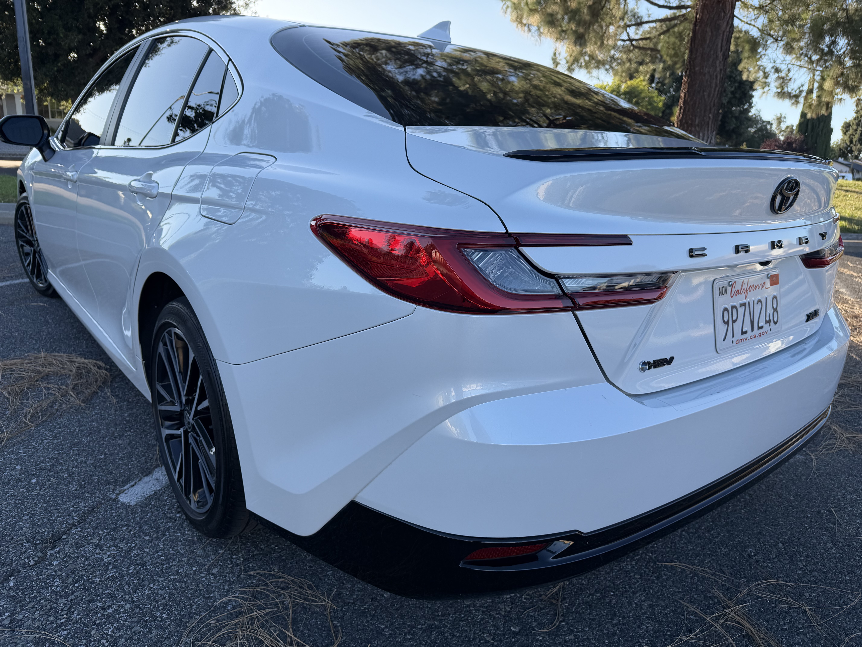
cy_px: 324
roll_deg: -3.8
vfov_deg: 56.8
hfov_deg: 71.6
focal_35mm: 24
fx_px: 598
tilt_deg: -14.7
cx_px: 431
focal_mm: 6.76
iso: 80
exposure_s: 1/1005
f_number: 1.78
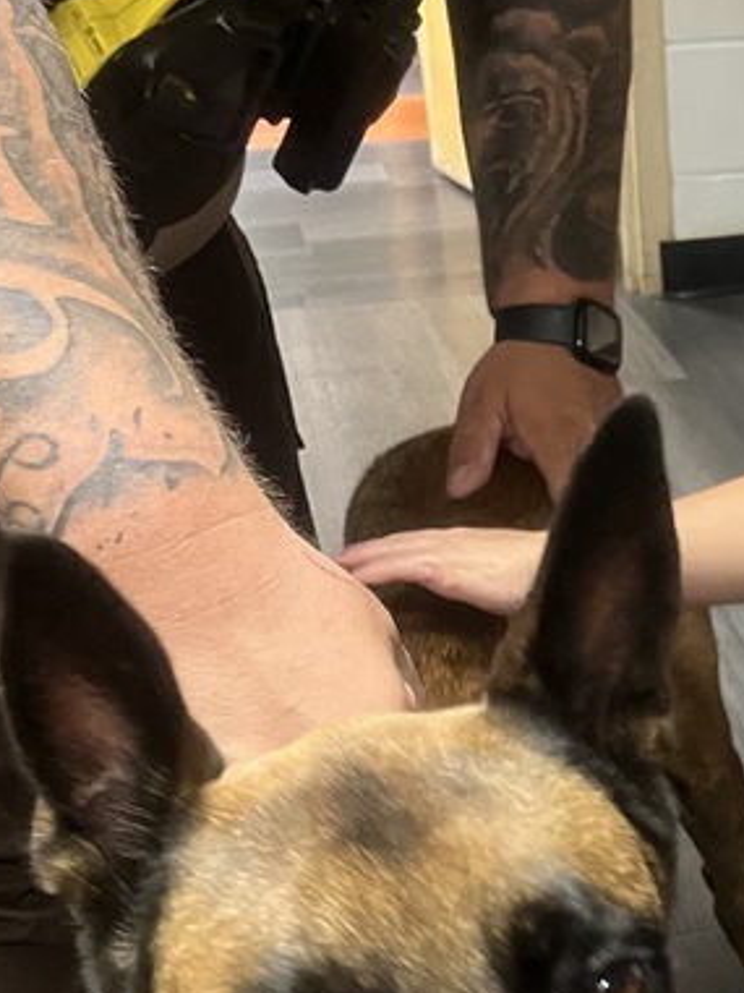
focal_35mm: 70
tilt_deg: -32.0
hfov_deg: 20.0
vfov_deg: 26.5
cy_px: 967
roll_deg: +1.5
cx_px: 843
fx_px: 2006
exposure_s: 1/40
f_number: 1.6
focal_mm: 5.1
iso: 500
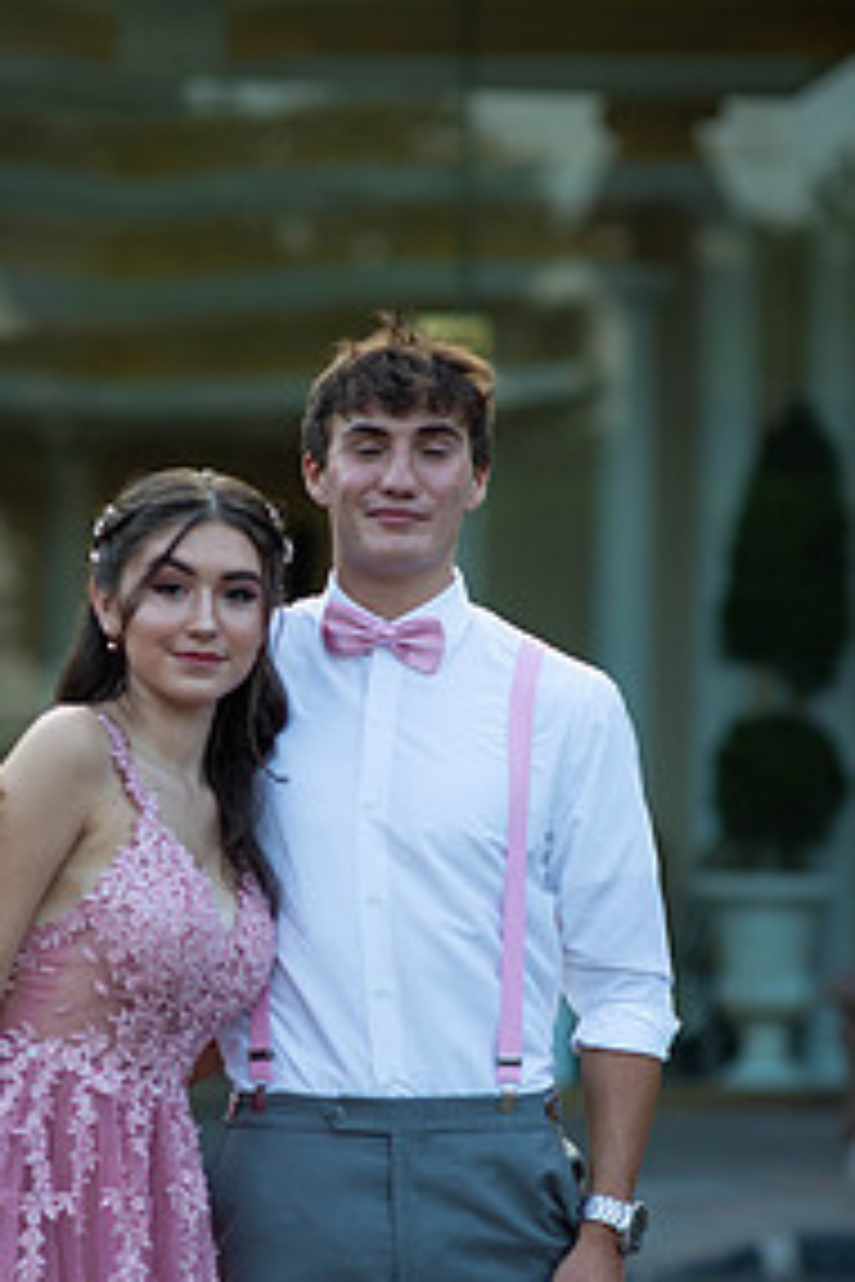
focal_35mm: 134
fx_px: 4773
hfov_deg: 10.2
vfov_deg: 15.3
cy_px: 882
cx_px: 196
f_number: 2
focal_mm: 85
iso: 250
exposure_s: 1/1000
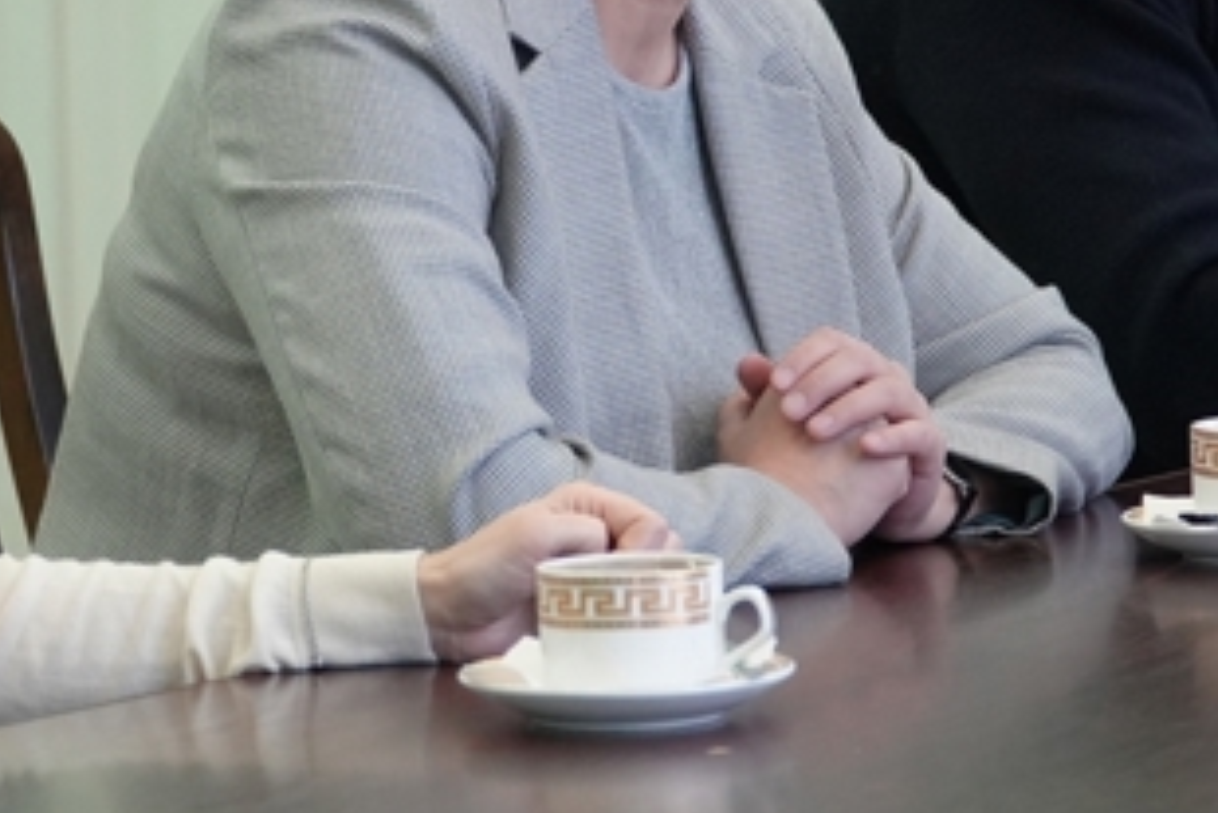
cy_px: 67
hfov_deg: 10.1
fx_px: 6871
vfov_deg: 6.8
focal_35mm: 203
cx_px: 593
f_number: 4
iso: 1250
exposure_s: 1/160
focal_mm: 56
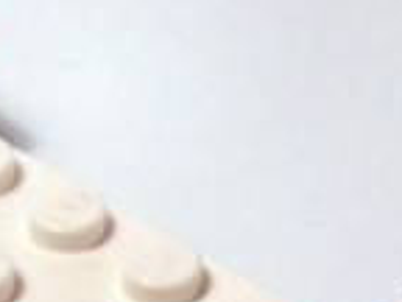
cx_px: 243
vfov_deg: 6.3
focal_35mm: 232
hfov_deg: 8.5
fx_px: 2694
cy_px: 527
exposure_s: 1/60
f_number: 3.9
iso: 80
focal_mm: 6.61
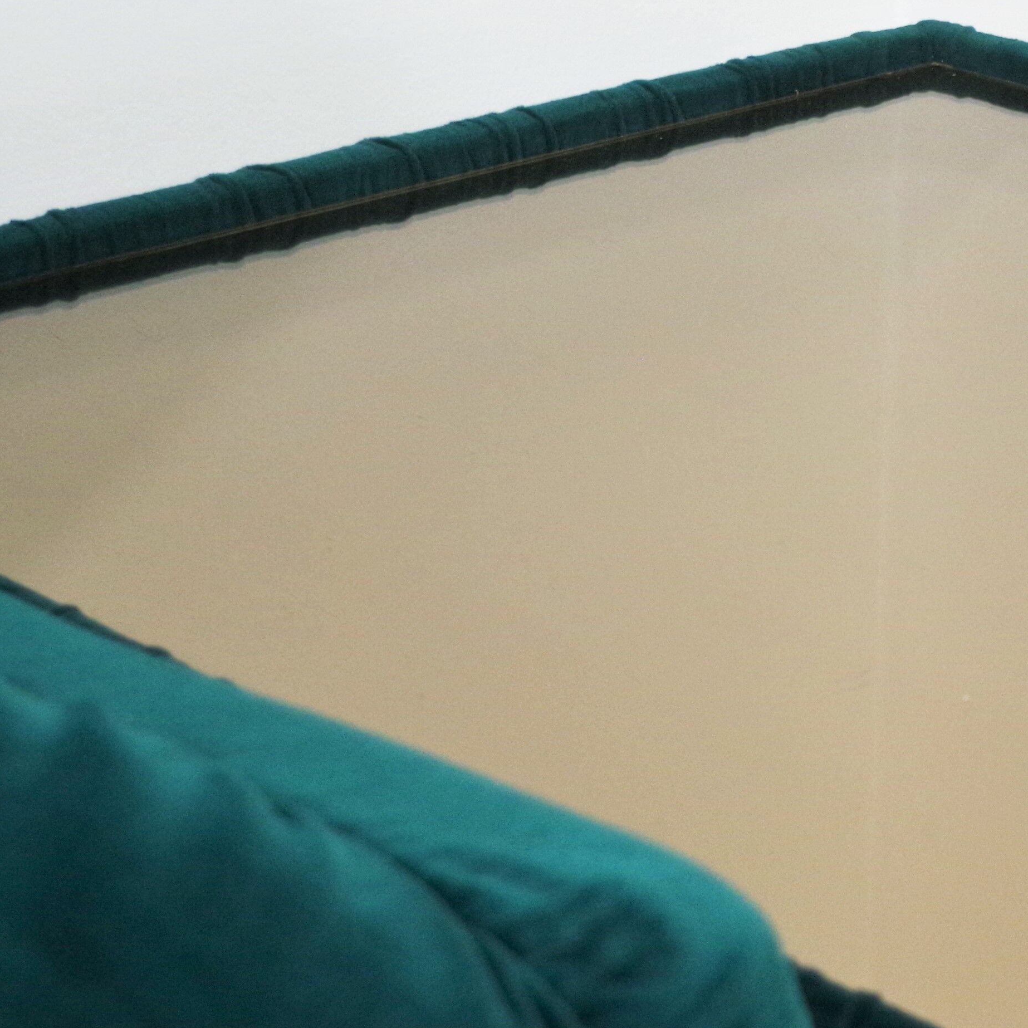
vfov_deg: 17.4
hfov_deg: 17.1
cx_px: 935
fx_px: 3360
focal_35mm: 100
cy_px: 373
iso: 400
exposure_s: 1/60
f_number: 4
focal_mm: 26.25
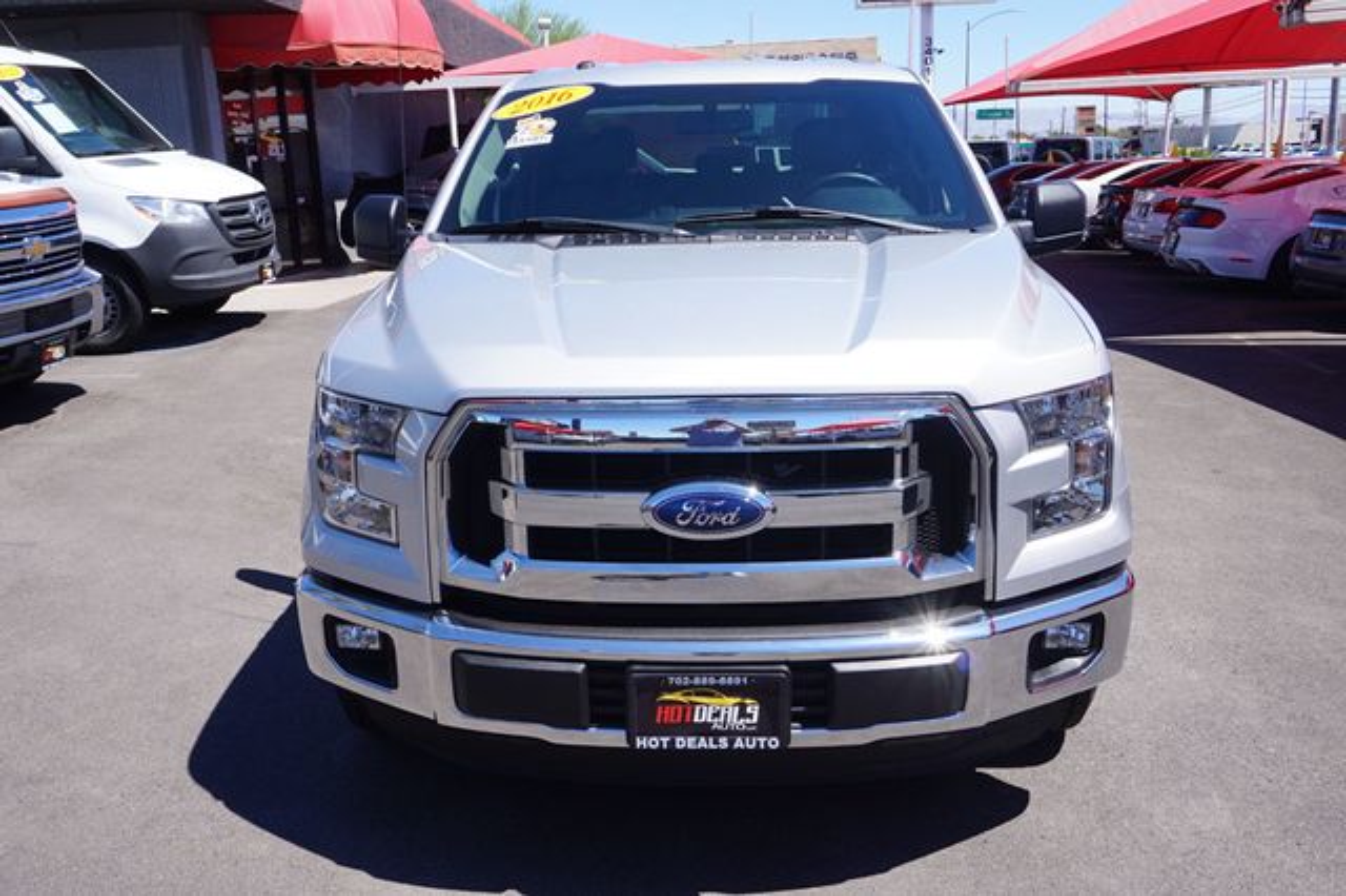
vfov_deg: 41.7
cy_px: 448
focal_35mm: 32
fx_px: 1177
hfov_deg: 59.5
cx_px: 673
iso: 100
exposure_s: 1/100
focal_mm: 21
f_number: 10
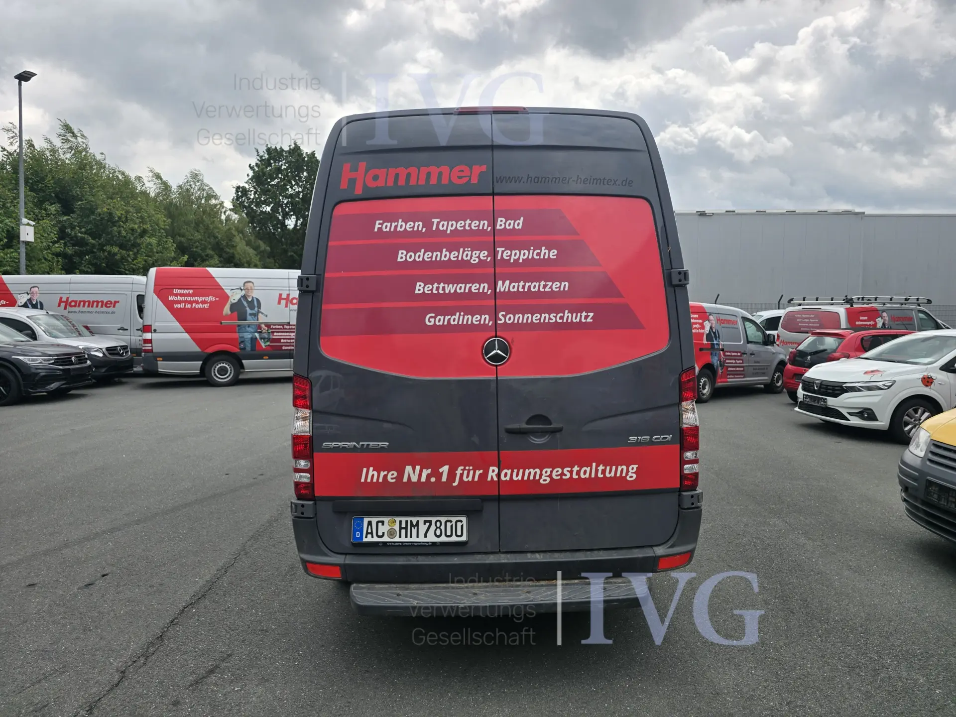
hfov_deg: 73.9
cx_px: 478
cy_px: 358
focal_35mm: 23
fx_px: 635
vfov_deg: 58.9
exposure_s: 1/715
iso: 12
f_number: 1.7
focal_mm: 6.3
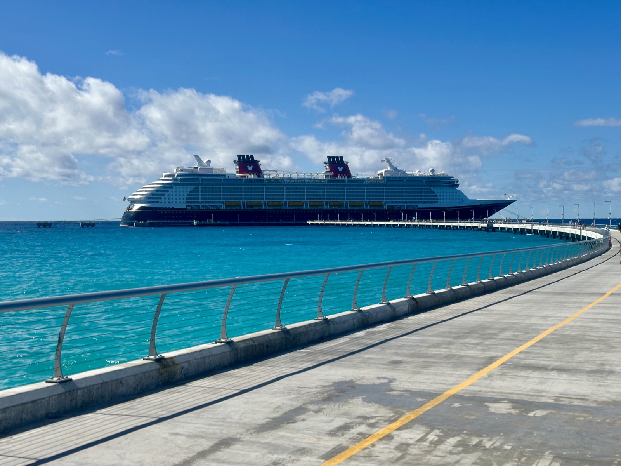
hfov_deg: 39.7
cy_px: 233
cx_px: 310
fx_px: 861
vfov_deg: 30.3
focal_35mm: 48
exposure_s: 1/7092
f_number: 1.78
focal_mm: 6.86
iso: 64
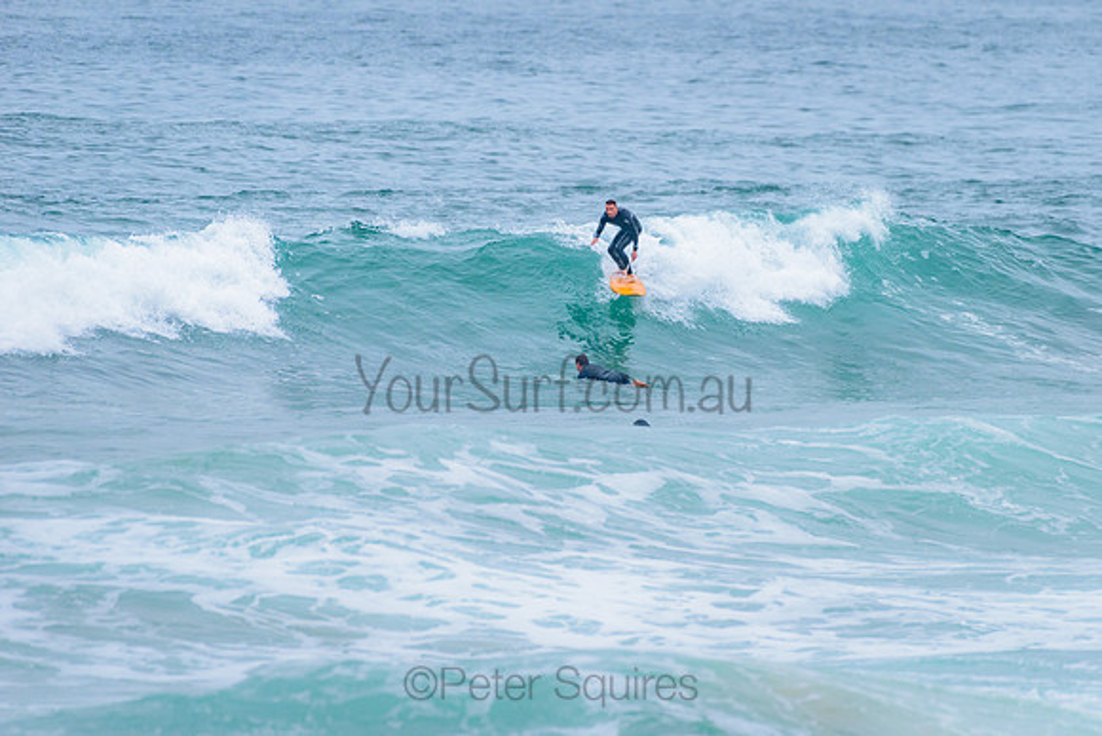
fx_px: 18736
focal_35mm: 612
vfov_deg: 2.2
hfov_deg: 3.4
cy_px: 286
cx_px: 674
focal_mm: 500
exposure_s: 1/2000
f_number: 5.6
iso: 1250
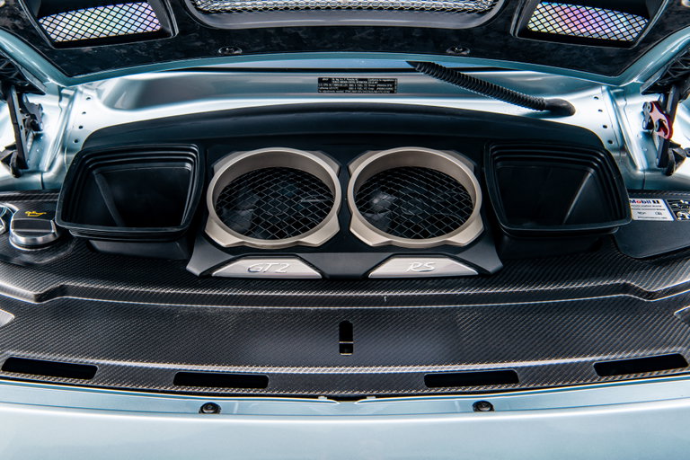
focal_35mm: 44
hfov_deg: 44.5
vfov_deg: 30.5
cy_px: 230
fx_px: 843
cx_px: 345
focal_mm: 44
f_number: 10
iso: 100
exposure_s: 1/160
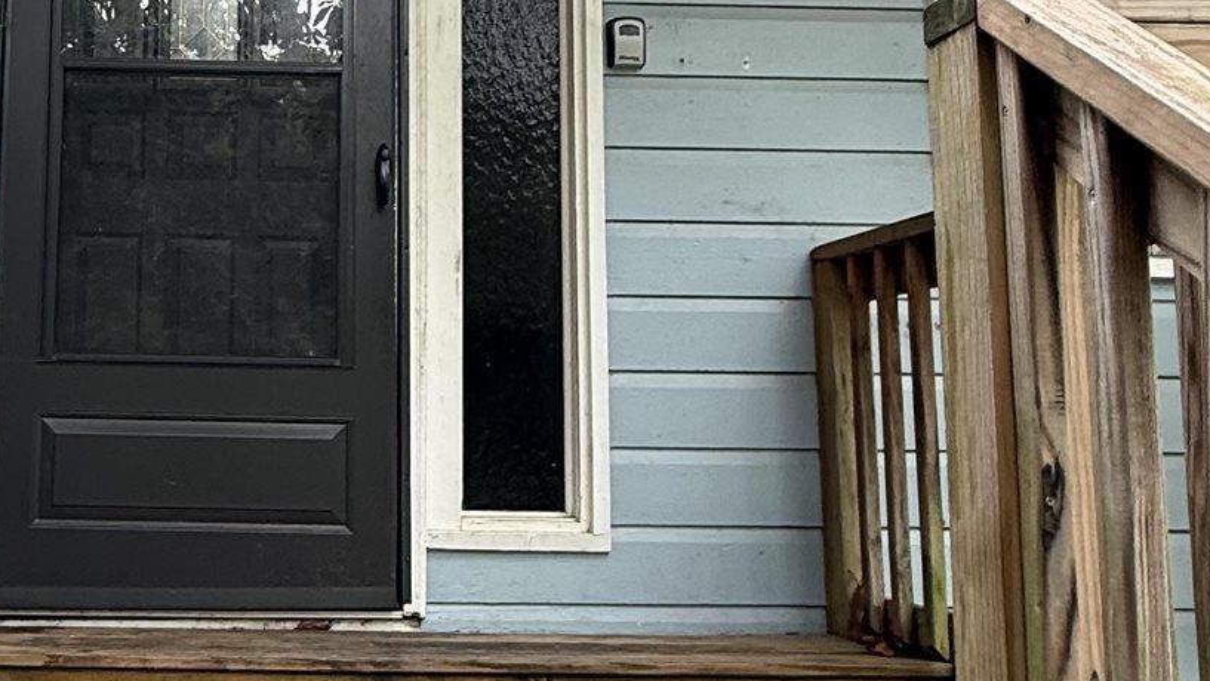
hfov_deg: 45.0
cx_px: 244
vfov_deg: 27.7
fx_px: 1380
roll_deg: -1.9
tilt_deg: +5.8
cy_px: 281
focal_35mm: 43
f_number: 2.2
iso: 100
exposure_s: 1/99
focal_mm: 2.22
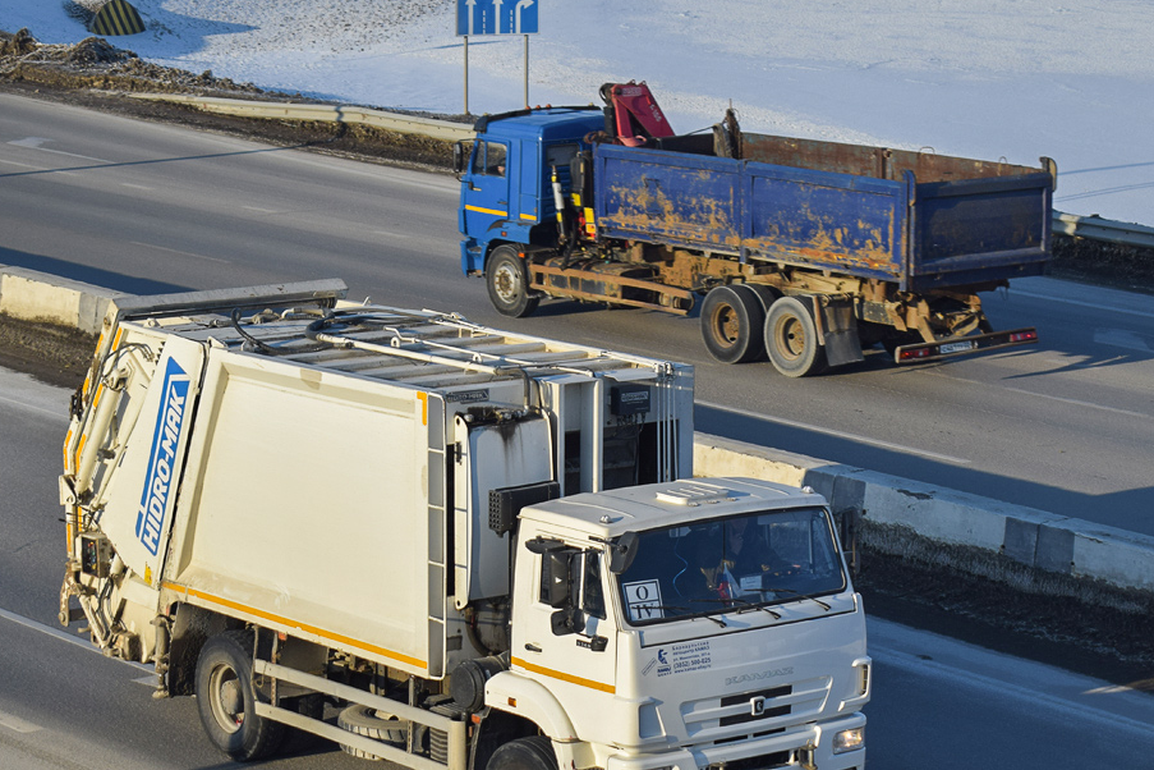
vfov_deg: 12.5
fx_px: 3515
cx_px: 553
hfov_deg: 18.6
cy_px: 504
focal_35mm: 110
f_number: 6.3
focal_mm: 55
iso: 200
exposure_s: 1/1000
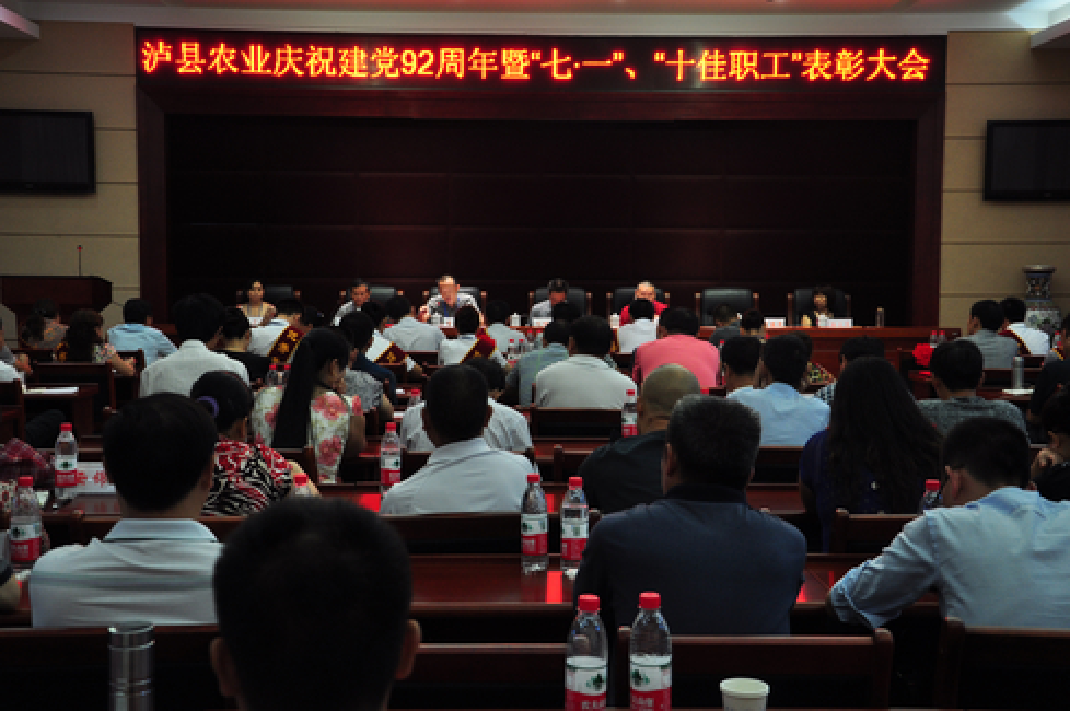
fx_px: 1366
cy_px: 350
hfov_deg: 42.8
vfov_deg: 29.2
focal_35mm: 46
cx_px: 545
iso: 400
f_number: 4.2
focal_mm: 30
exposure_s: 1/50
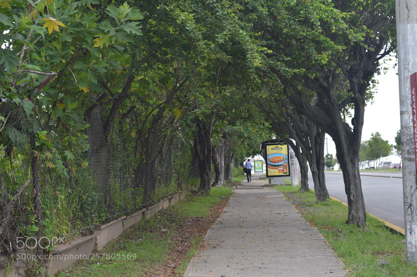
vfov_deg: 18.9
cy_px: 138
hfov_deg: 28.1
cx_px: 208
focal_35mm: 72
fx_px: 833
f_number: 6.3
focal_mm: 48
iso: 200
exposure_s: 1/125
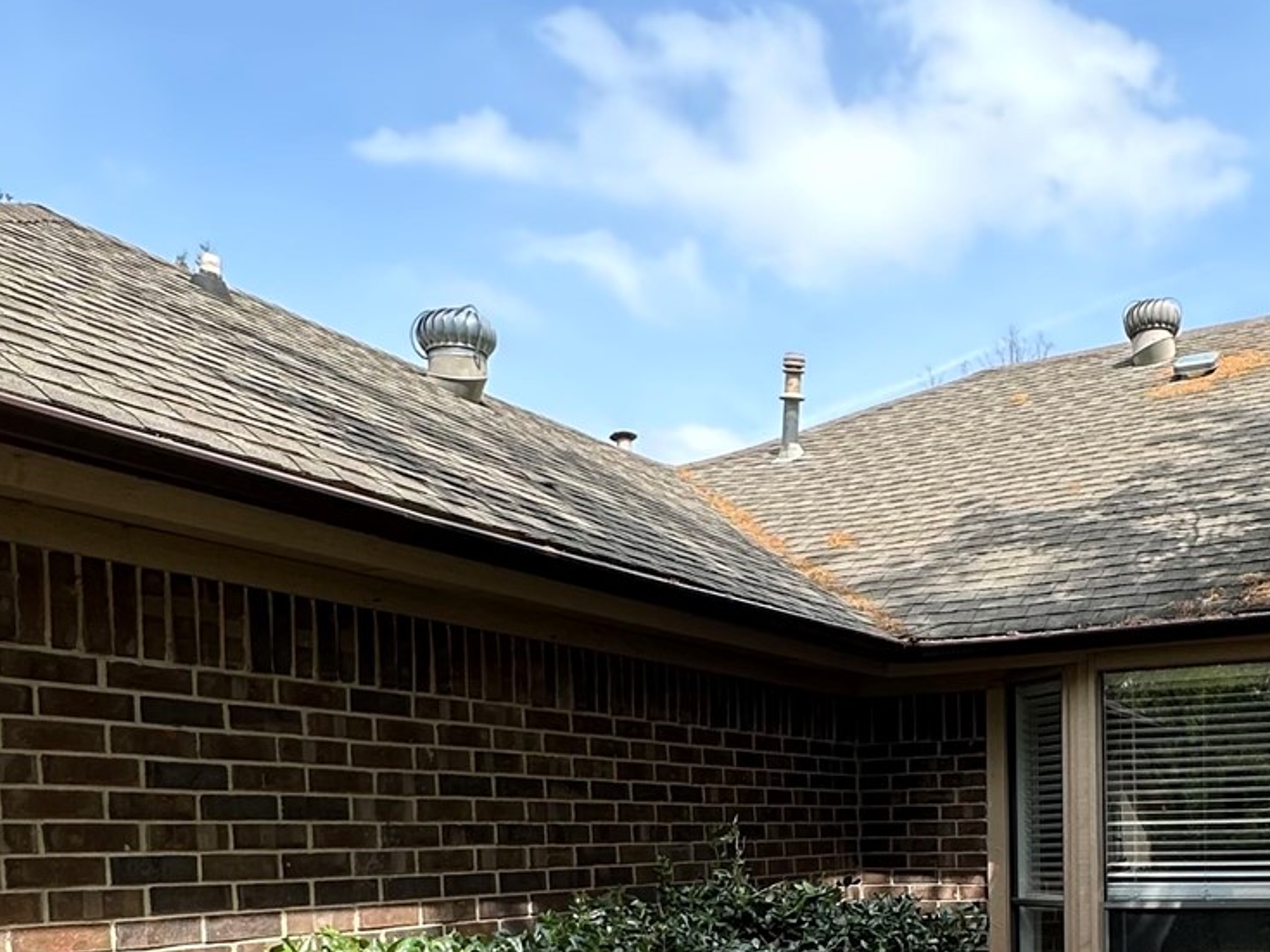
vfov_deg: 34.7
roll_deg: +0.6
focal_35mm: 39
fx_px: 1431
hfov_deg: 46.9
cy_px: 860
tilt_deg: +0.0
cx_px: 867
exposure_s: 1/326
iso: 40
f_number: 2.2
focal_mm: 2.22
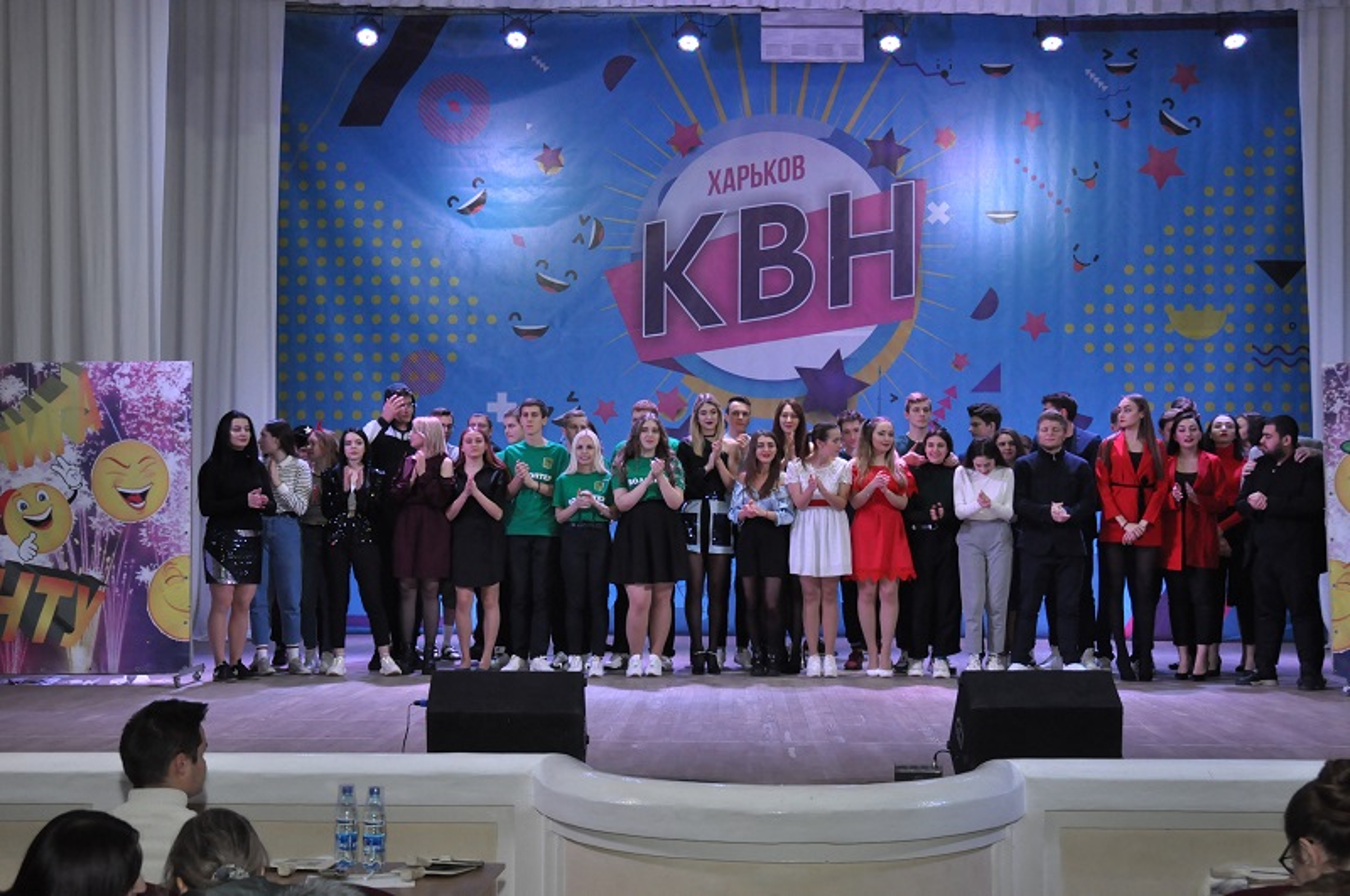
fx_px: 1910
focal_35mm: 51
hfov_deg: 38.9
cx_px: 675
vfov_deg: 26.4
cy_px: 448
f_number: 4
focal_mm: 34
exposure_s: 1/80
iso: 1600
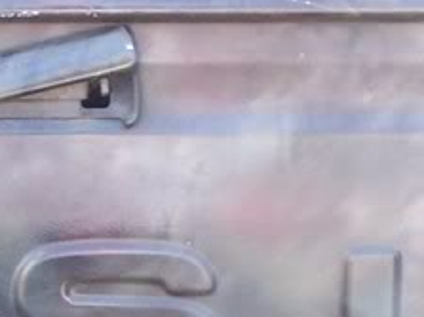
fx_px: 2191
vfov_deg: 8.2
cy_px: 387
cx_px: 59
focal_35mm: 179
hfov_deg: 11.0
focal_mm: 6.4
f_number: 3.9
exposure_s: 1/60
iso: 125
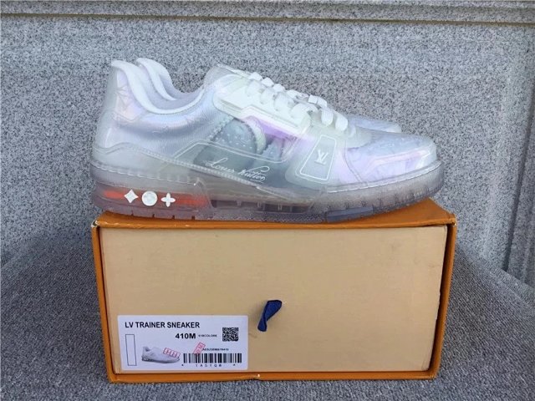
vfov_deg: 45.4
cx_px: 268
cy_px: 200
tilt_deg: -16.6
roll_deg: -0.1
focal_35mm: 31
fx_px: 479
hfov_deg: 58.4
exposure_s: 1/374
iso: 25
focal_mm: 3.3
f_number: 2.4
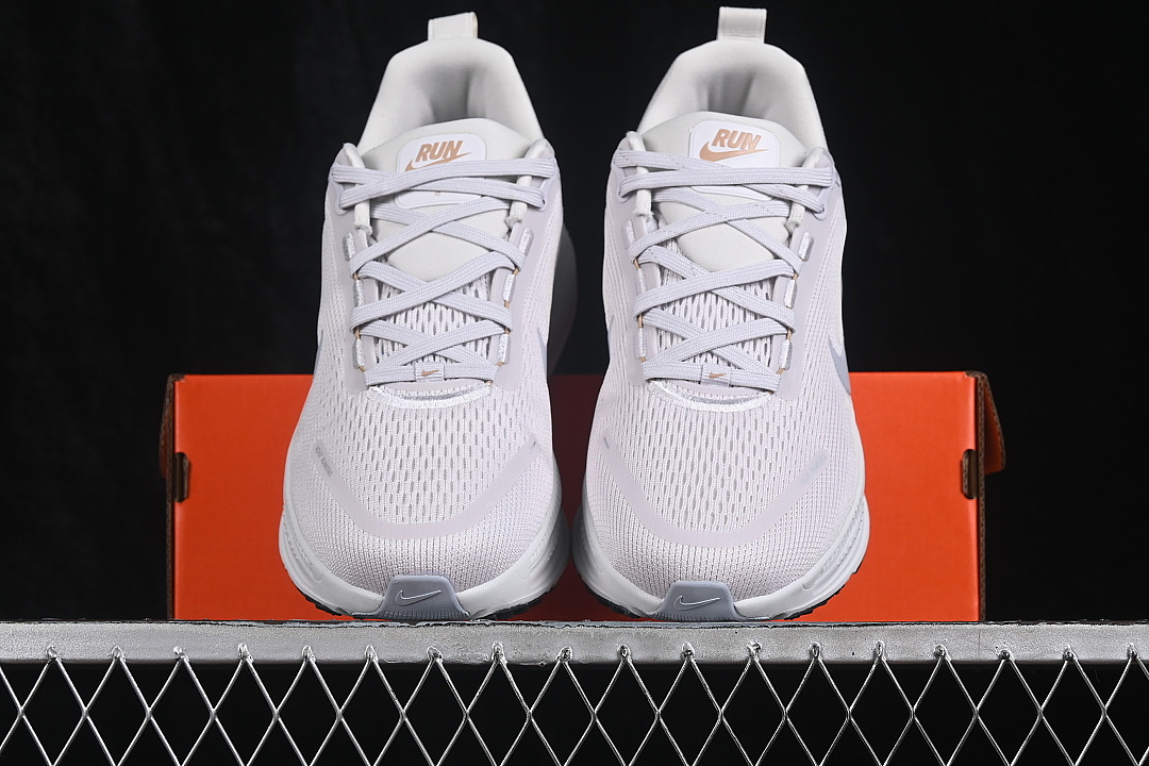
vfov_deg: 18.2
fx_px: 2394
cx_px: 574
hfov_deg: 27.0
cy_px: 383
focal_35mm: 75
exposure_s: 1/80
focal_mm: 50
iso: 160
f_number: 8
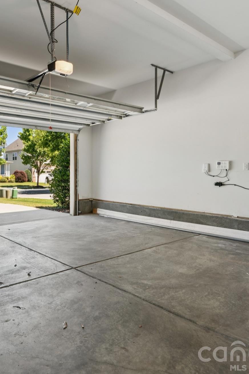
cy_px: 181
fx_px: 271
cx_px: 78
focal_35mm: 26
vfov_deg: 69.2
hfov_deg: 48.3
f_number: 13
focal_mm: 16.7
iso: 100
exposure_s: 1/13
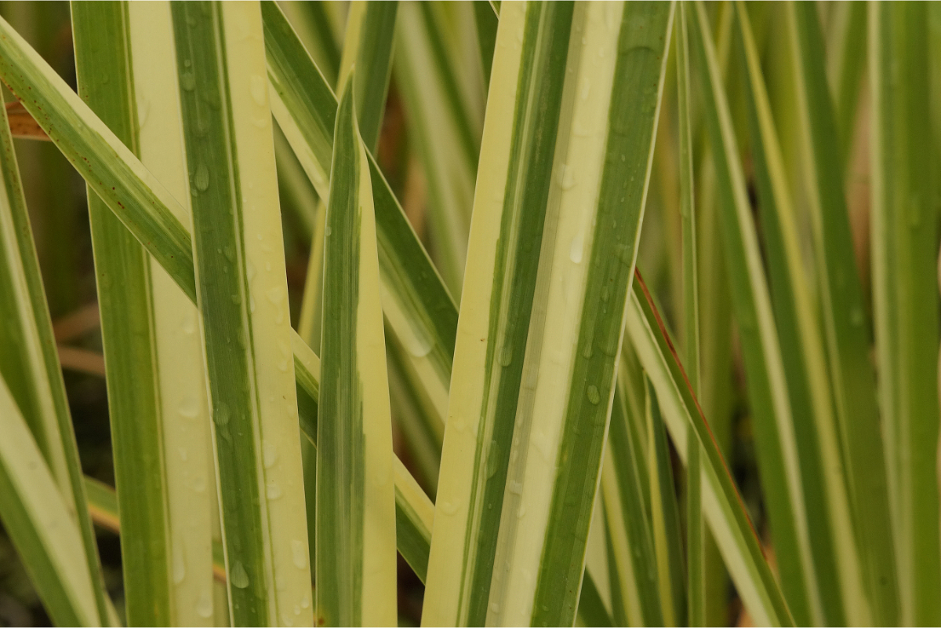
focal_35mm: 150
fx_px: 3921
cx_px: 470
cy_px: 314
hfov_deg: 13.7
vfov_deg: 9.1
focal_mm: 100
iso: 500
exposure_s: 1/160
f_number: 13
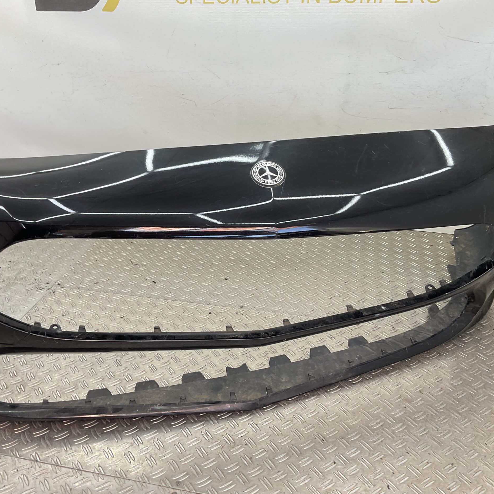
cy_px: 247
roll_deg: +1.5
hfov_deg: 47.1
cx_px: 221
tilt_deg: -27.3
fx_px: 565
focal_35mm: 35
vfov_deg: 47.2
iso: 25
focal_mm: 3
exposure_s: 1/120
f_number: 1.8
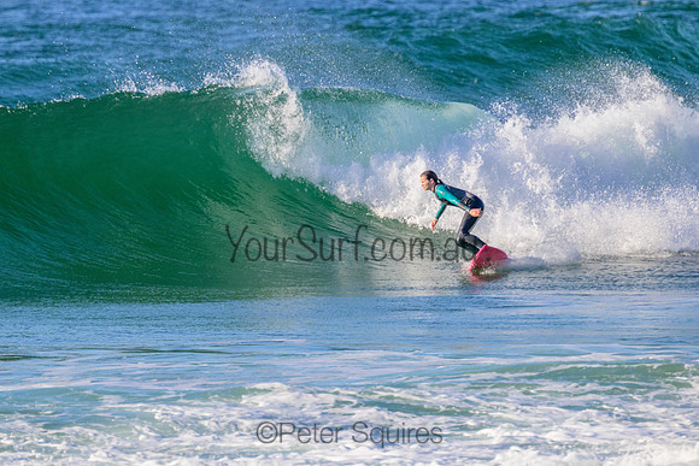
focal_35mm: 800
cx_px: 350
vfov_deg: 1.7
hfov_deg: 2.6
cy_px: 233
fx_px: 15536
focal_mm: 800
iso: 1400
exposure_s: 1/1250
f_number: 11
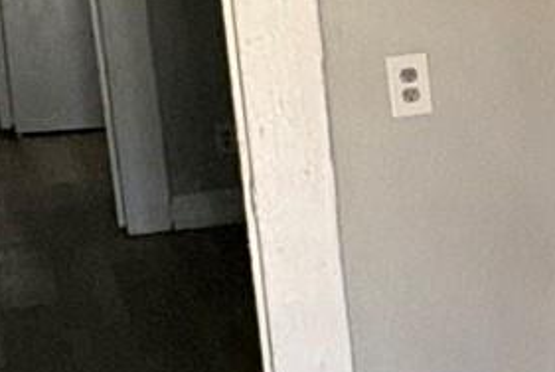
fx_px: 1636
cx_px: 968
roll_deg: +1.0
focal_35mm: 106
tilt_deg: -11.8
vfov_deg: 12.9
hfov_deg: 16.4
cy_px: 180
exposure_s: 1/60
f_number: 2.2
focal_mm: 2.22
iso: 400
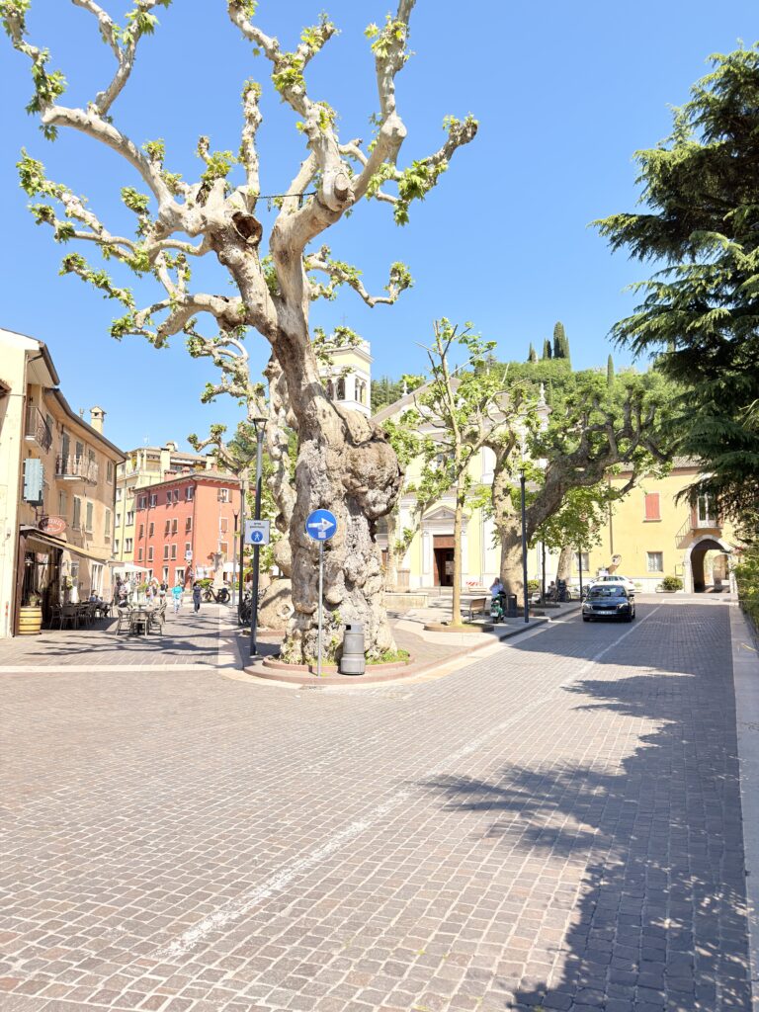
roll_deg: -1.3
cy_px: 506
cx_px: 380
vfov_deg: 71.6
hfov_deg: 56.8
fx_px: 702
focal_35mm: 24
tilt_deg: +6.1
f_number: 1.78
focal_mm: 6.76
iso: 80
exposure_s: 1/1969
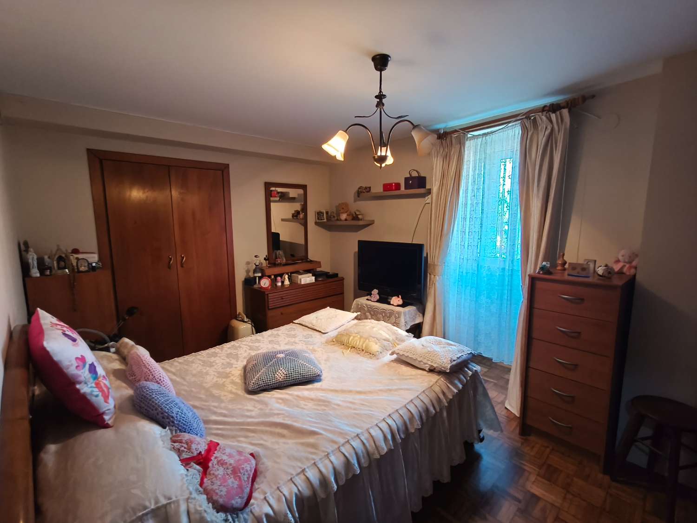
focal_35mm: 15
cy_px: 262
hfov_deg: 98.2
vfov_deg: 81.7
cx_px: 348
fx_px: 302
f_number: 2.2
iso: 800
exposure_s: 1/25
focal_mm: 1.67
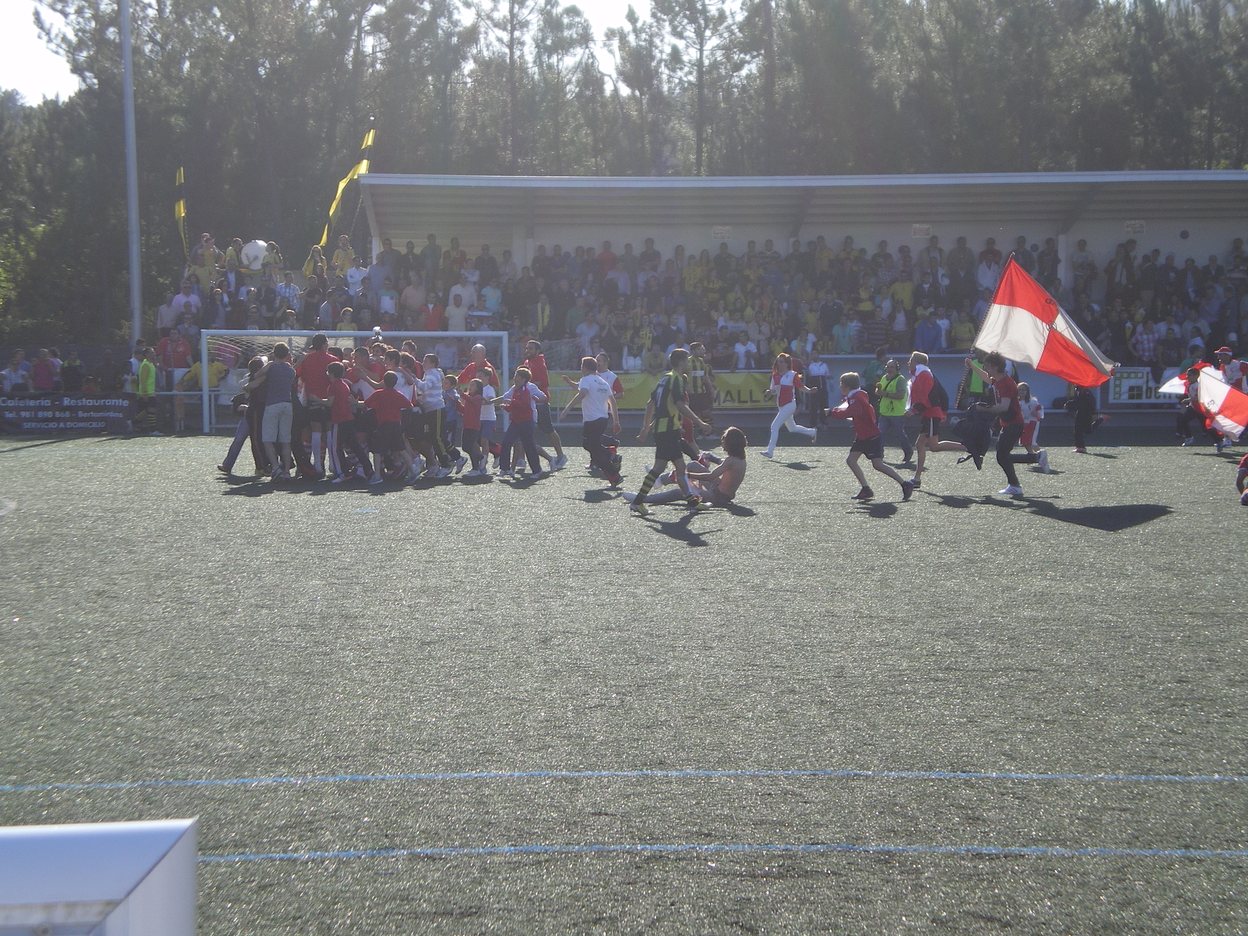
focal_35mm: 87
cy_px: 468
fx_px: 3137
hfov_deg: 22.5
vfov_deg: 17.0
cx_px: 624
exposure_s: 1/250
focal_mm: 15.3
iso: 50
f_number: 5.3
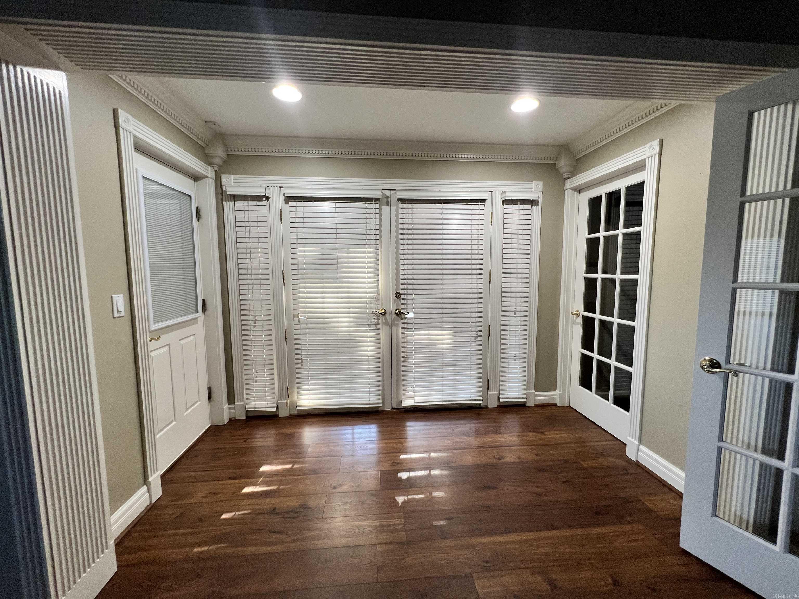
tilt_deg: -5.9
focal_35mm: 13
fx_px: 300
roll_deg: +0.4
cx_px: 400
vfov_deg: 89.9
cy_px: 300
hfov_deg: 106.2
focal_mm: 1.57
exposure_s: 1/60
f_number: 1.8
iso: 160
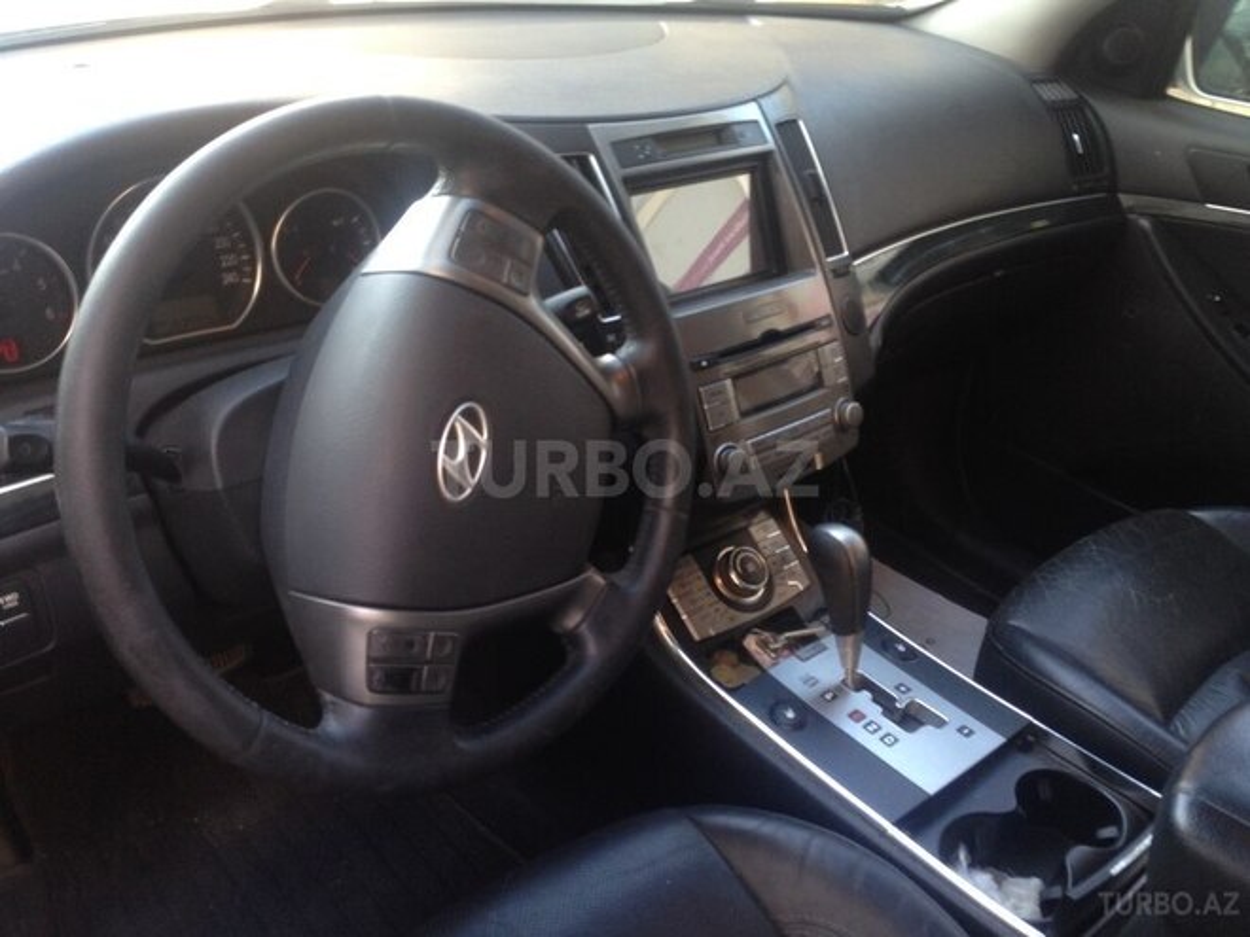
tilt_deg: -28.8
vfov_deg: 42.9
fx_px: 1192
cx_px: 625
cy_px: 468
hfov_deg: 55.4
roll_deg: -10.4
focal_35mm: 33
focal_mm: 4.12
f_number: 2.4
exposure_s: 1/20
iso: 64
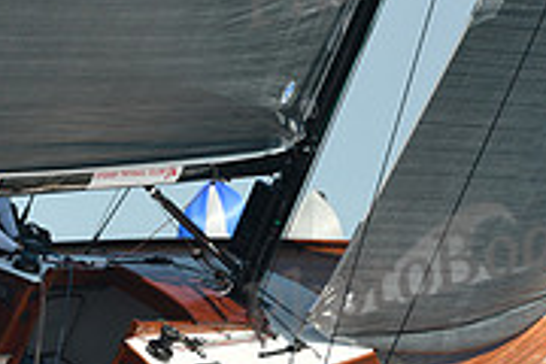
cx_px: 88
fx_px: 5460
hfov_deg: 5.7
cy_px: 150
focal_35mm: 360
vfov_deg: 3.8
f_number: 8
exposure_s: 1/640
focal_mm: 112
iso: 320
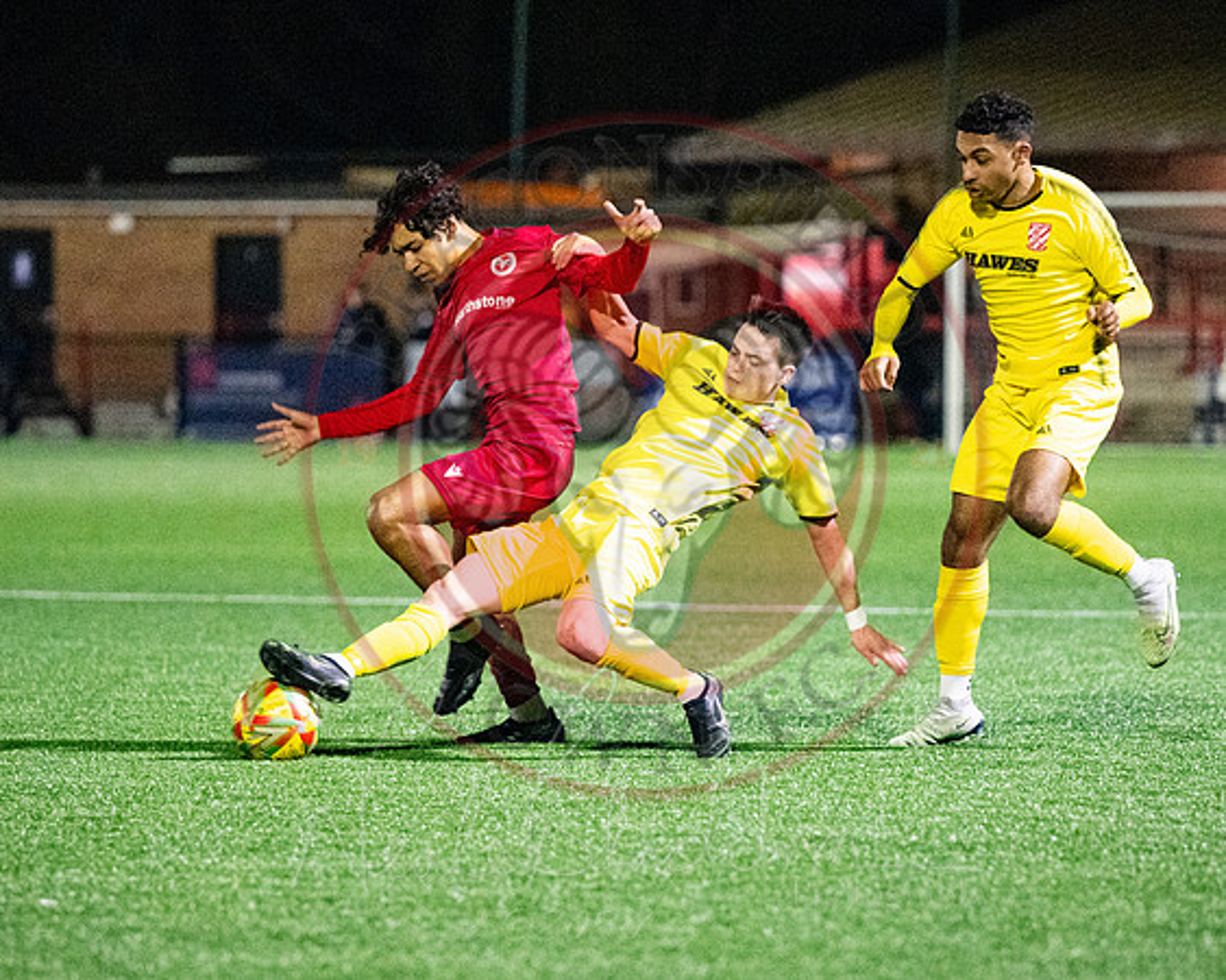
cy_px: 632
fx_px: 9074
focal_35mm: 250
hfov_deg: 7.7
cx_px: 742
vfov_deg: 6.2
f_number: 2.8
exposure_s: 1/1000
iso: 8000
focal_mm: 150
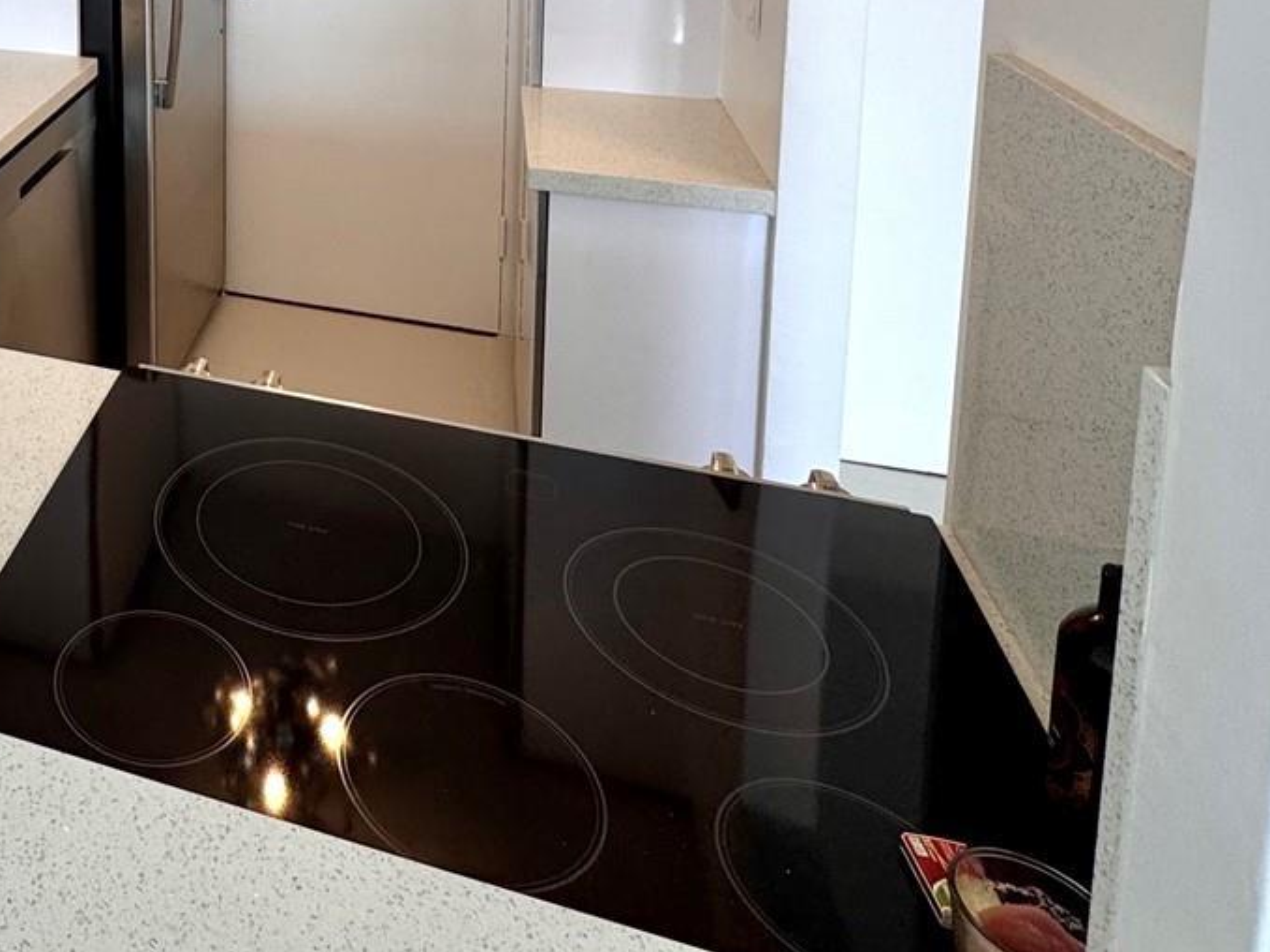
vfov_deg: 35.8
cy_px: -123
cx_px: 30
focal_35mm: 33
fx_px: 1210
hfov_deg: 47.1
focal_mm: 2.22
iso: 80
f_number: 2.2
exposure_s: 1/120
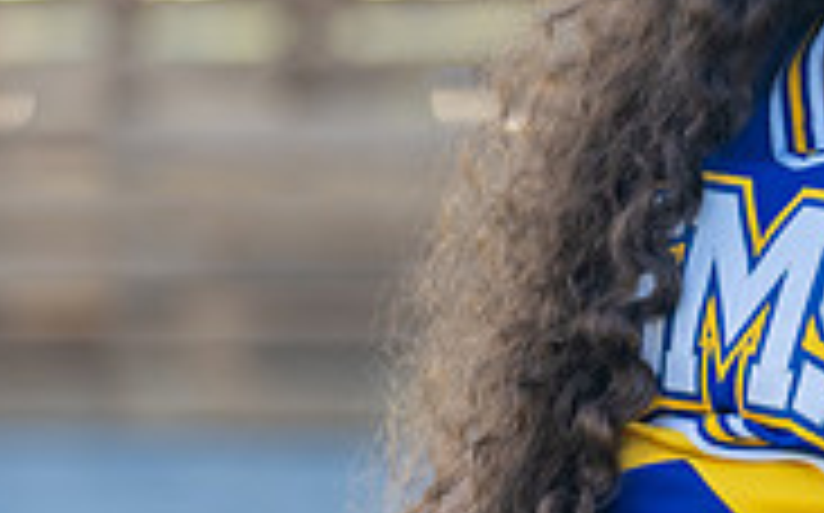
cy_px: 183
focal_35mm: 371
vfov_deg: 3.5
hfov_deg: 5.6
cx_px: 990
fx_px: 8324
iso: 100
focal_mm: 109
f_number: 2.8
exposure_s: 1/400
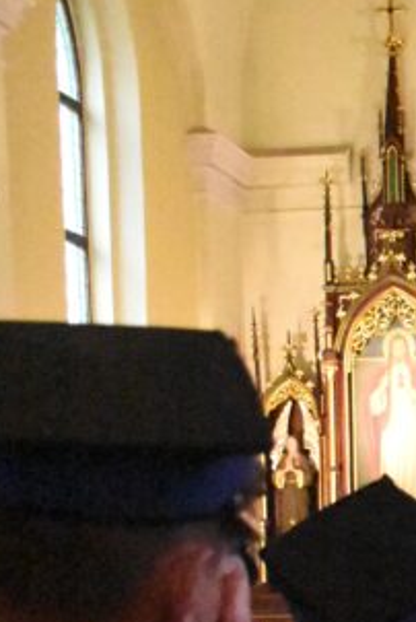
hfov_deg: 9.9
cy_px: 900
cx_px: 781
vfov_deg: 14.7
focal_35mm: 131
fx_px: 2265
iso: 25600
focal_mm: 22
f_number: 3.5
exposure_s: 1/1000
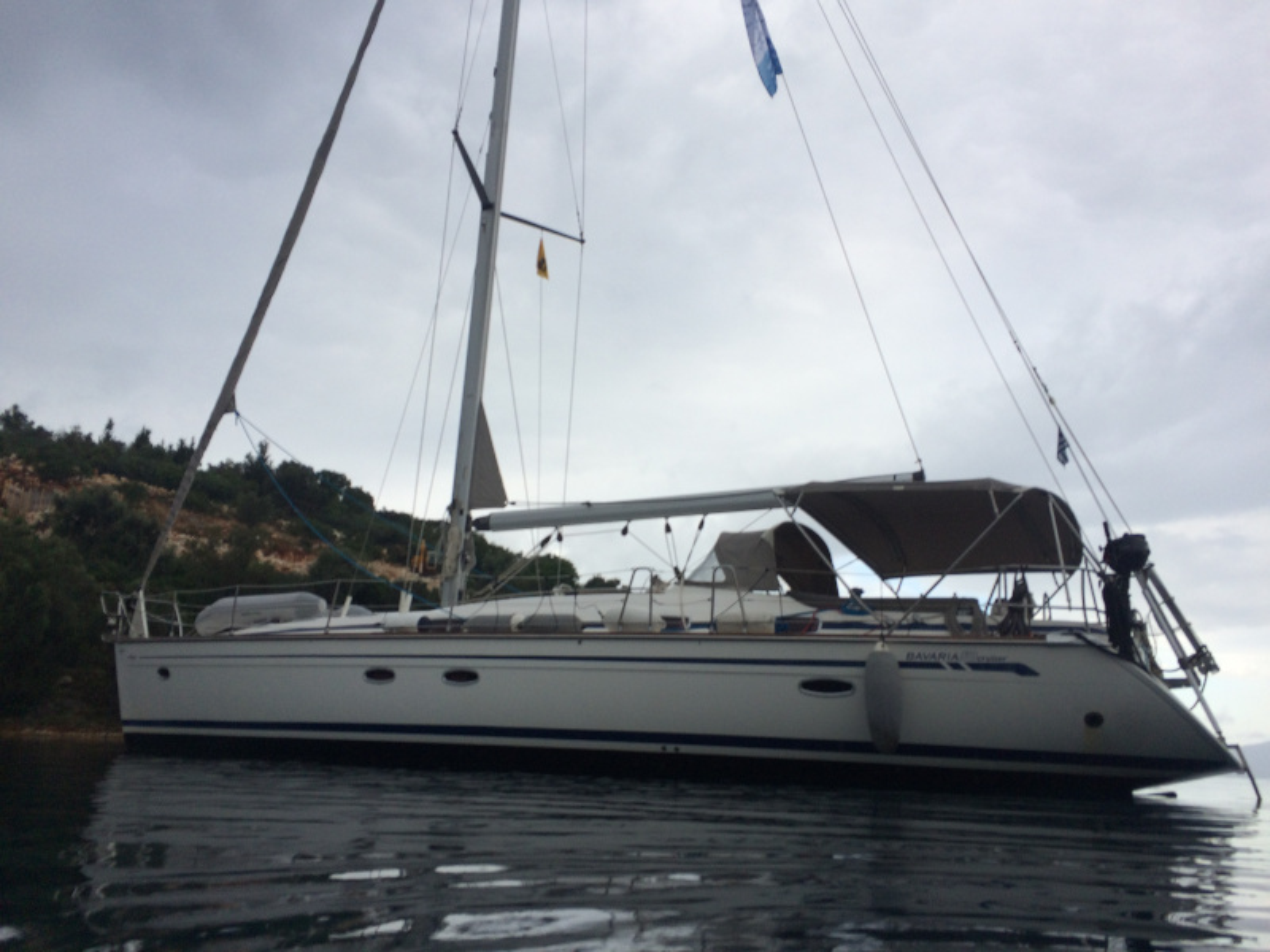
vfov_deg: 48.2
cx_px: 635
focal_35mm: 29
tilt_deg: +16.4
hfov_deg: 61.7
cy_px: 476
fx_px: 1064
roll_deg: -2.8
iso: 32
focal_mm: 4.15
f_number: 2.2
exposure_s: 1/488
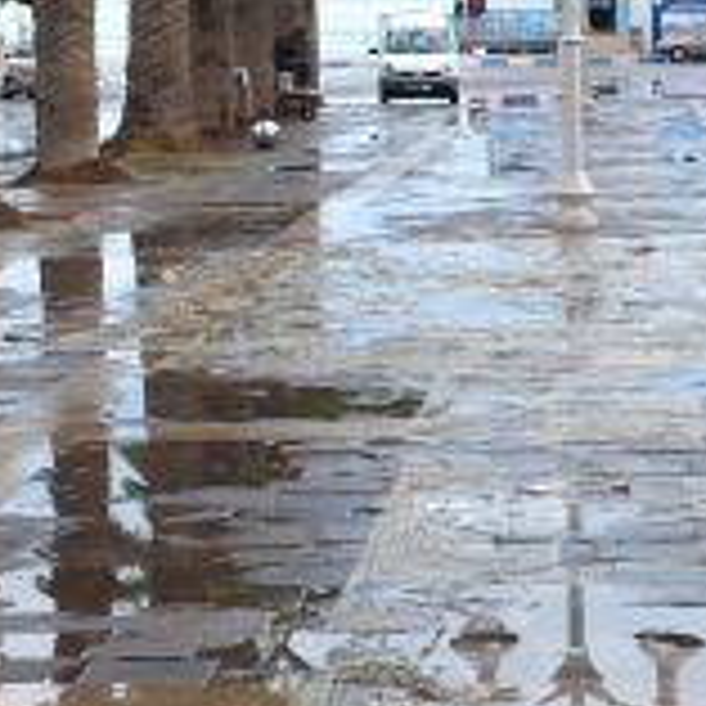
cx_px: 418
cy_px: 306
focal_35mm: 114
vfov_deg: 15.3
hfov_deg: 15.3
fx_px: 2630
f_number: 7.1
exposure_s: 1/200
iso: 100
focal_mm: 22
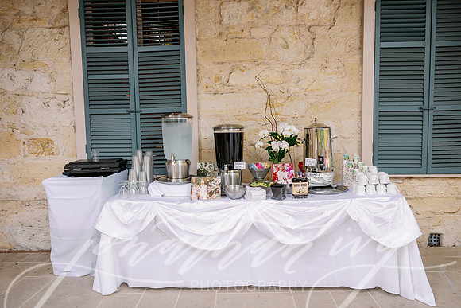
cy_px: 154
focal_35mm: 24
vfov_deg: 53.2
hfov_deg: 73.7
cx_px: 230
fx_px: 307
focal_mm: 24
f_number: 4.5
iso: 500
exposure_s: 1/160
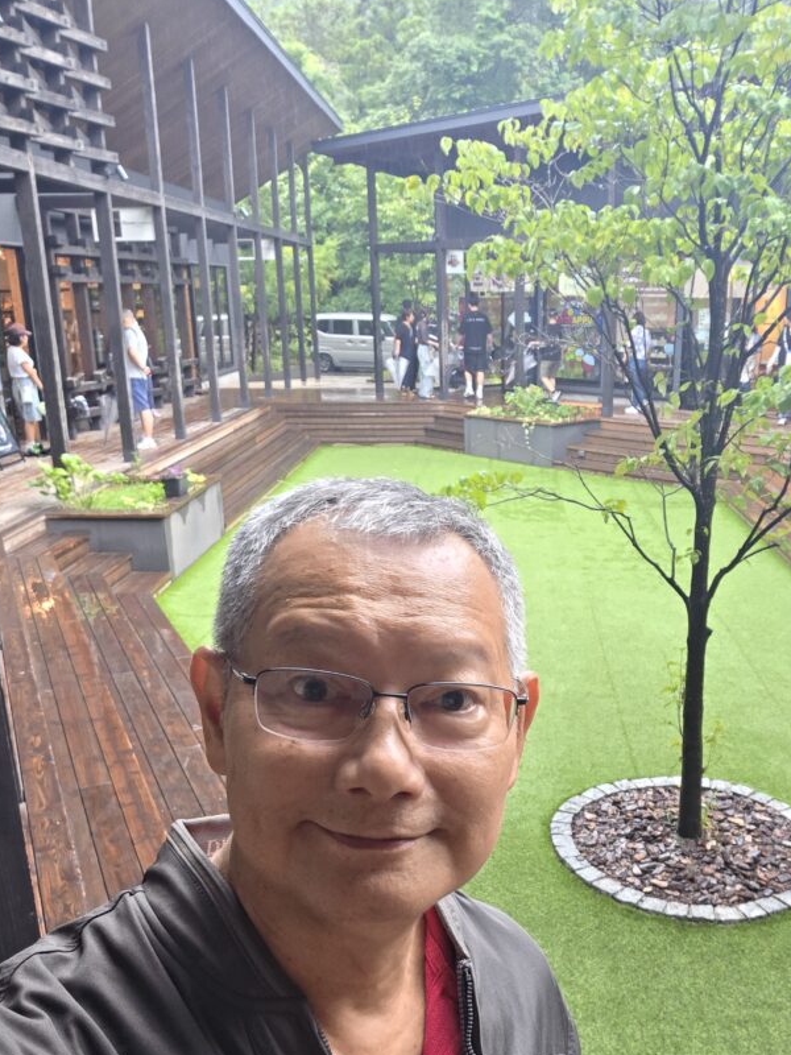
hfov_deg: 43.9
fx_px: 975
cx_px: 476
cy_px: 618
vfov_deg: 56.5
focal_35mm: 32
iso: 200
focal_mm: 3.3
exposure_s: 1/120
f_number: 2.2
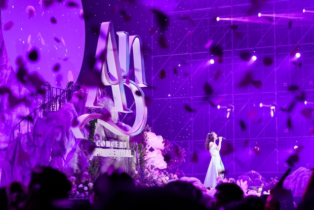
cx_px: 157
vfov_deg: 13.1
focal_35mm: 105
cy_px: 105
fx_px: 916
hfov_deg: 19.4
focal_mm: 70
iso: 640
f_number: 4
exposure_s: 1/160
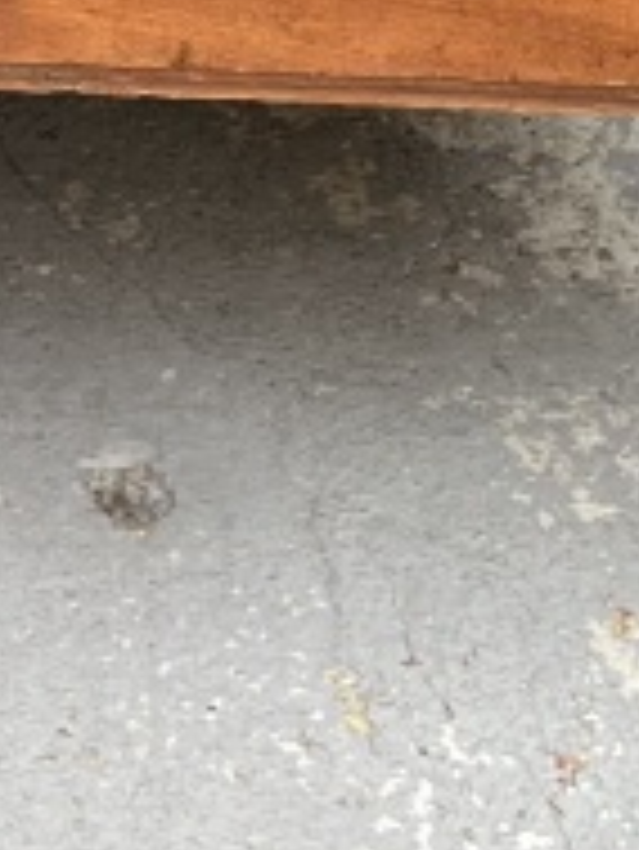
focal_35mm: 165
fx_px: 4057
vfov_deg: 9.9
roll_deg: +1.0
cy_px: -1439
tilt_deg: -15.3
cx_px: -531
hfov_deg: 8.6
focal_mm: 5.1
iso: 40
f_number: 1.6
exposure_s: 1/269
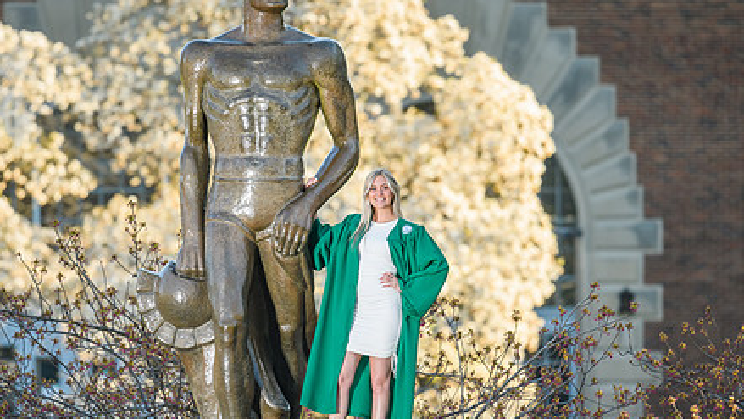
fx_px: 13100
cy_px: 246
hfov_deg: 3.3
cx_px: 360
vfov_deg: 1.8
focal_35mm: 664
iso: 160
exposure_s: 1/250
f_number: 4.5
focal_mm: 300
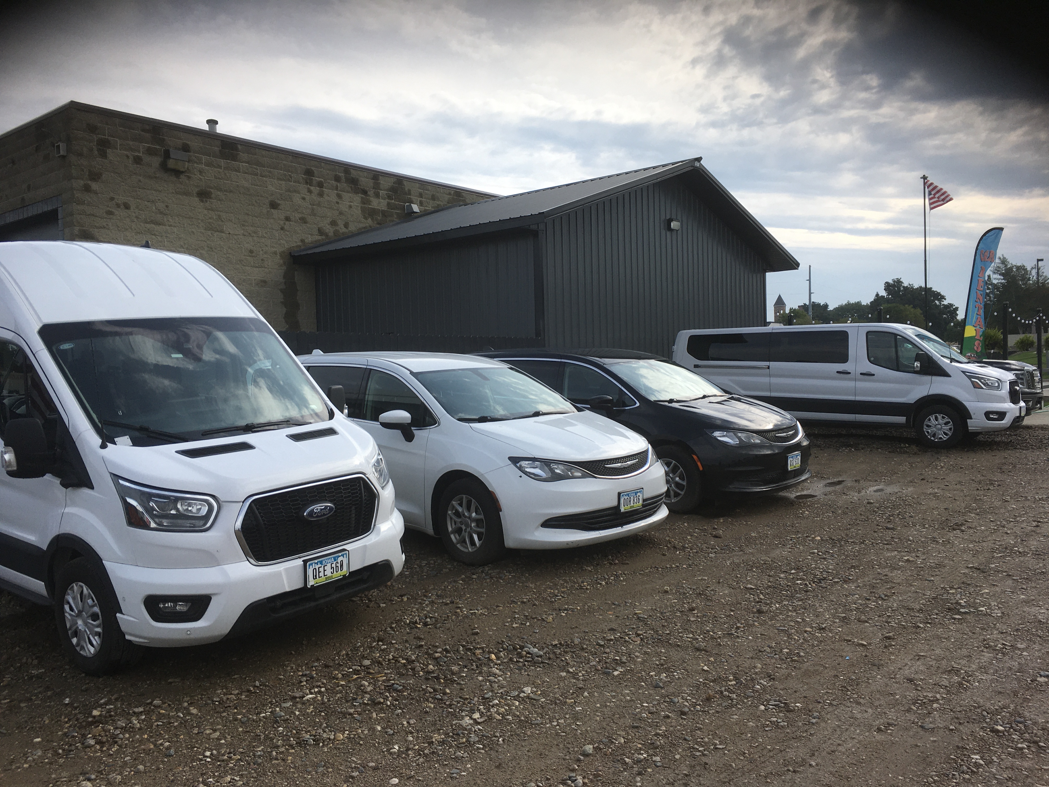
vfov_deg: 48.2
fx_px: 879
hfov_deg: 61.7
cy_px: 394
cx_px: 524
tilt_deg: -0.4
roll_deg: +1.7
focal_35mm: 29
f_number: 2.2
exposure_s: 1/1202
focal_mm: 4.15
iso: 25
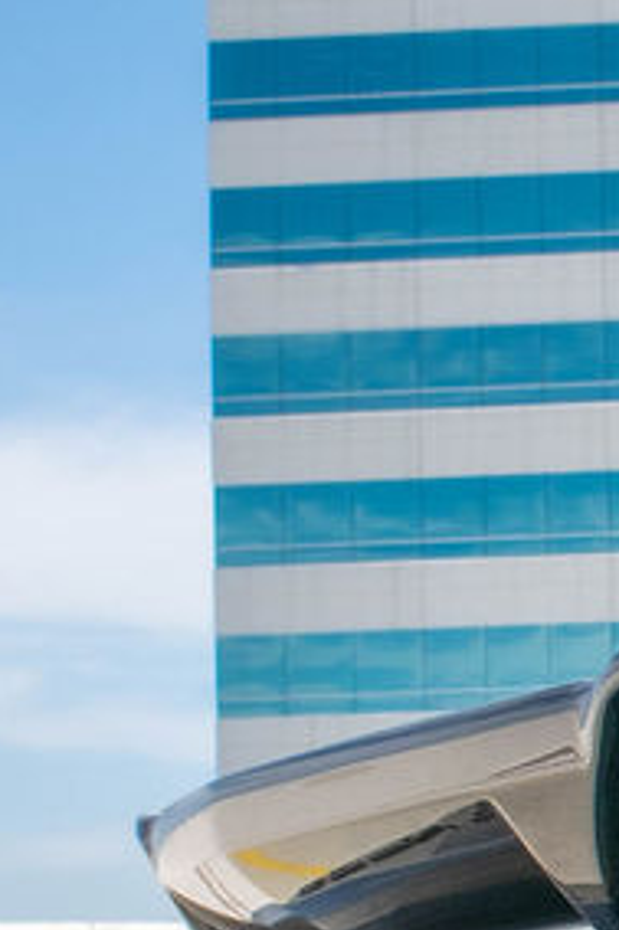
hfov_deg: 8.7
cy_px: 779
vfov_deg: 14.0
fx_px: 3770
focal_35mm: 146
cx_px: 1379
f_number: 10
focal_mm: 18
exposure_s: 1/400
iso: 200
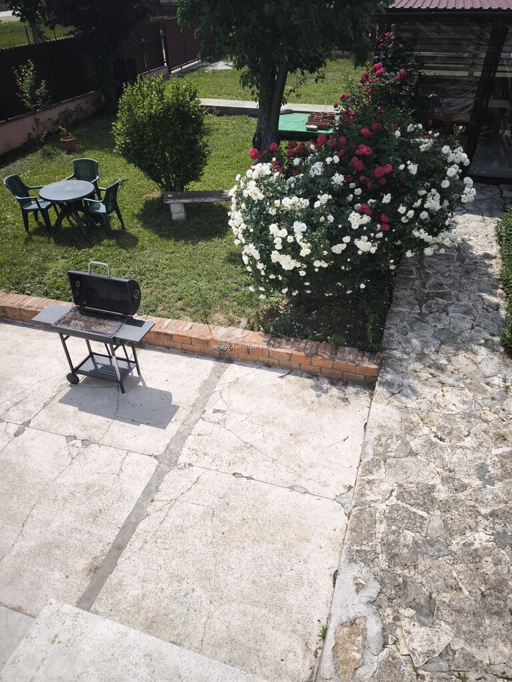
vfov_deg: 71.6
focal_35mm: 24
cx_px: 256
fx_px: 473
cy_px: 341
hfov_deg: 56.8
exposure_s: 1/2586
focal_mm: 6.92
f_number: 1.9
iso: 50
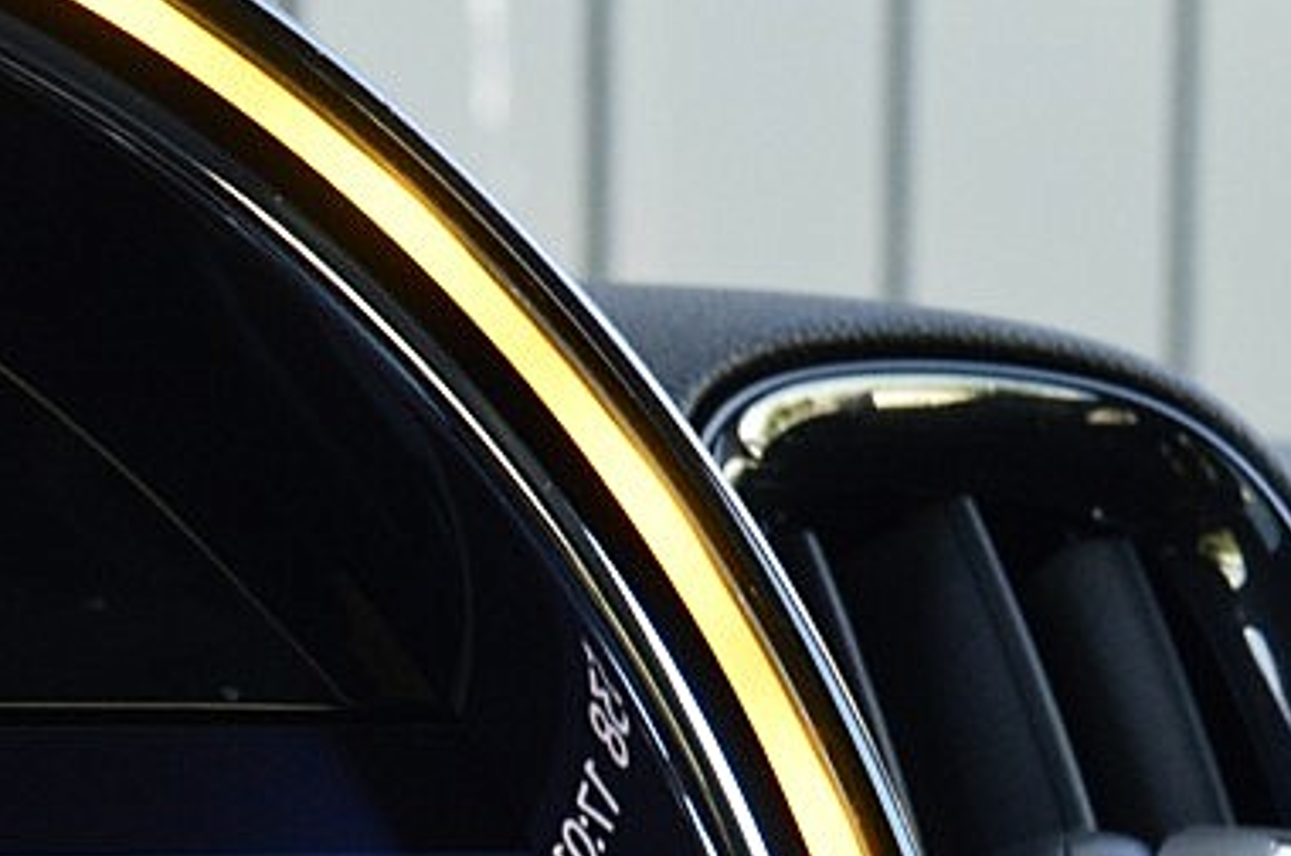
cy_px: 1335
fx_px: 5513
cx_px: -781
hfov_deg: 12.5
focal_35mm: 154
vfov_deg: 8.6
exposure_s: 1/60
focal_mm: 24
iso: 800
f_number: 8
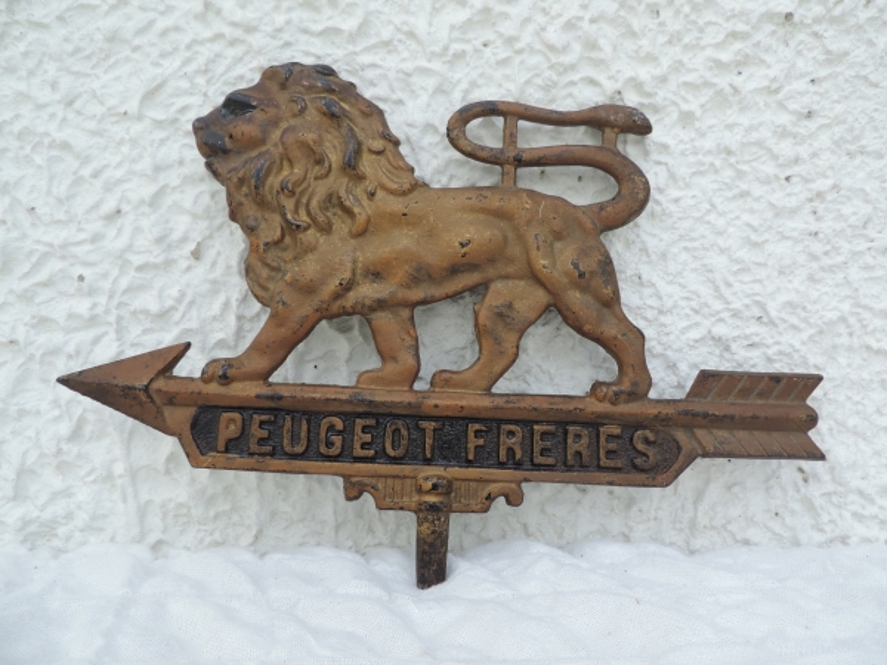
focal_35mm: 24
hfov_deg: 71.6
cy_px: 332
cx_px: 444
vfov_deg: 56.8
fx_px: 615
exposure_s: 1/400
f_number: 3
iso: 80
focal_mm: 4.3
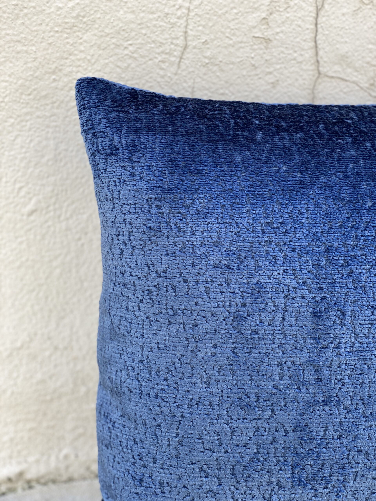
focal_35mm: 52
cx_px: 188
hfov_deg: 28.0
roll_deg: -2.2
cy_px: 250
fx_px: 753
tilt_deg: -21.4
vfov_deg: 36.8
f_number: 2
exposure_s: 1/124
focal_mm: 6
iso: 20
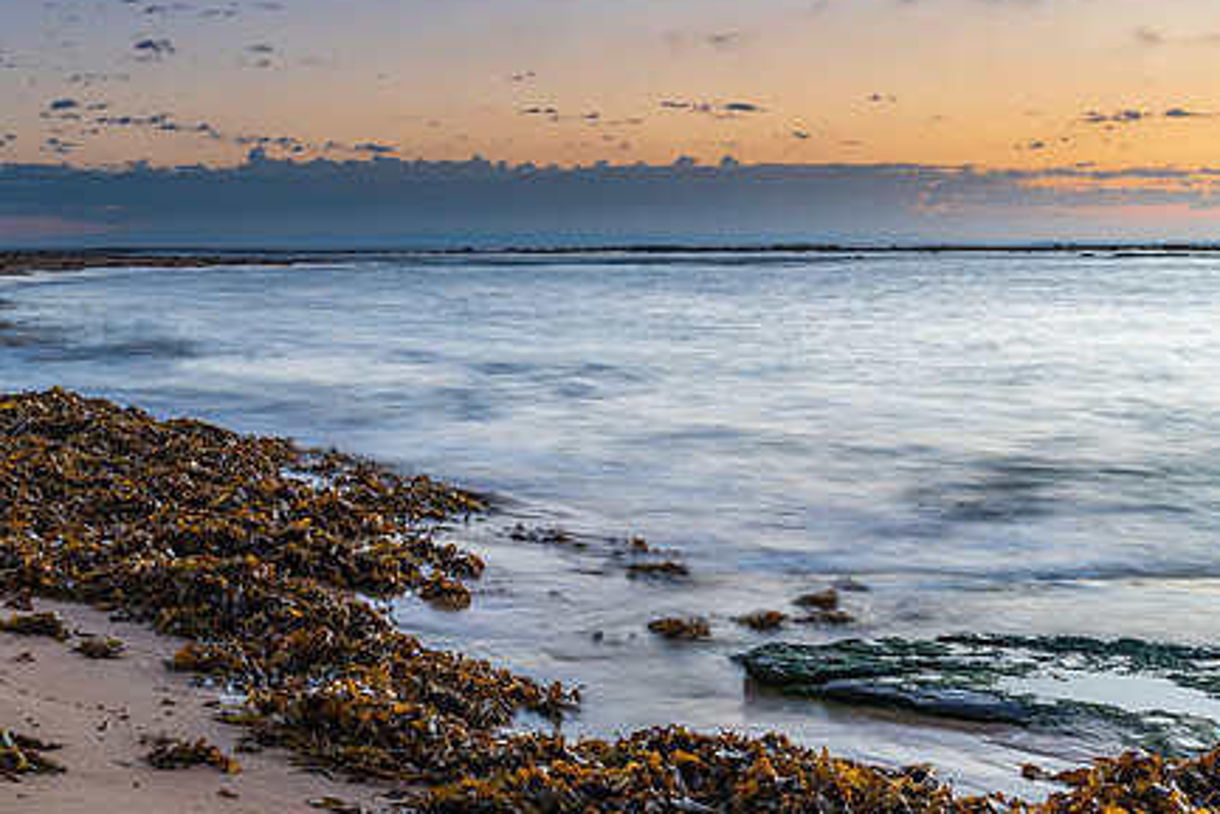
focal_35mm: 51
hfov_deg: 38.7
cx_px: 473
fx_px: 1729
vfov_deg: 26.5
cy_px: 368
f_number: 11
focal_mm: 38
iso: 31
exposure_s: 3
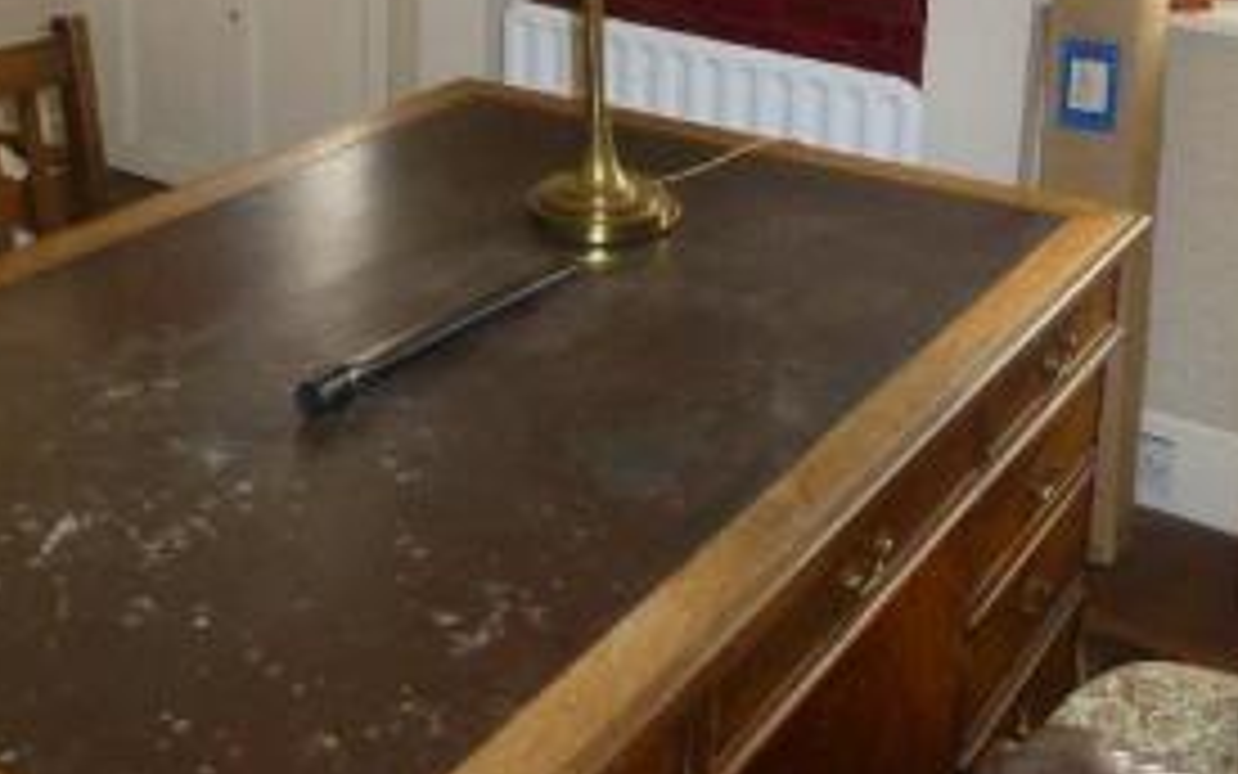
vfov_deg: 23.2
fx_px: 1822
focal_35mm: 54
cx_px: 484
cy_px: 47
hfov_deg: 37.4
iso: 400
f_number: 3.3
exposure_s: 1/60
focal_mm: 4.3
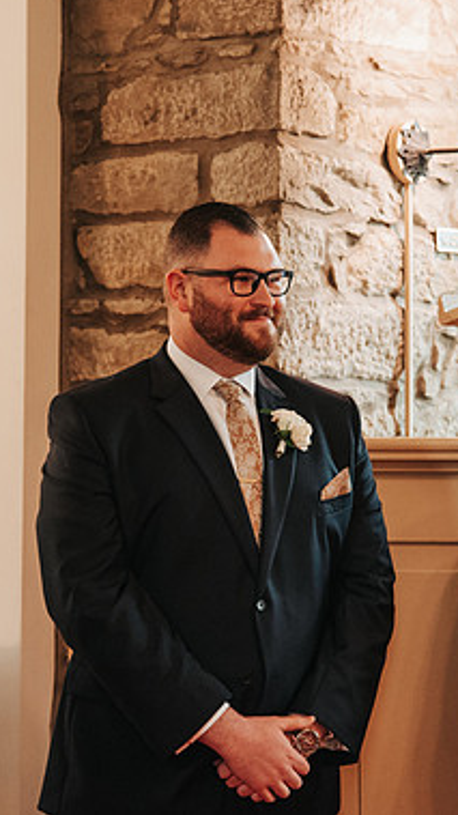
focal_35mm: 141
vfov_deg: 15.2
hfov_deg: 8.6
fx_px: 3046
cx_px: 176
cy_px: 382
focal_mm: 82
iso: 2200
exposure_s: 1/60
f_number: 4
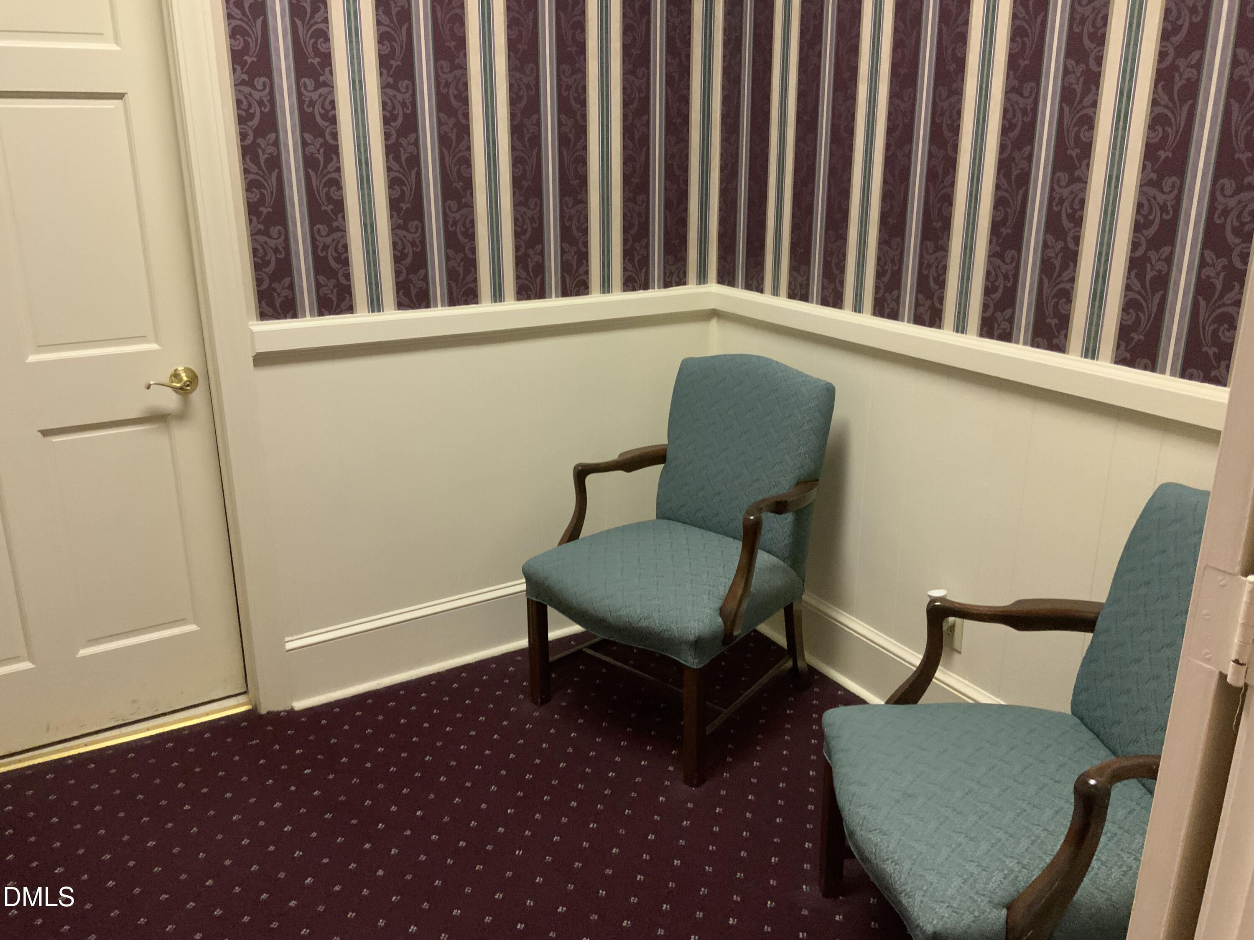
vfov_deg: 48.2
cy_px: 470
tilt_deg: -16.2
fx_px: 1051
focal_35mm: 29
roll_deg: -1.0
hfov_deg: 61.7
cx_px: 627
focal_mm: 3
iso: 320
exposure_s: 1/40
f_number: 1.8
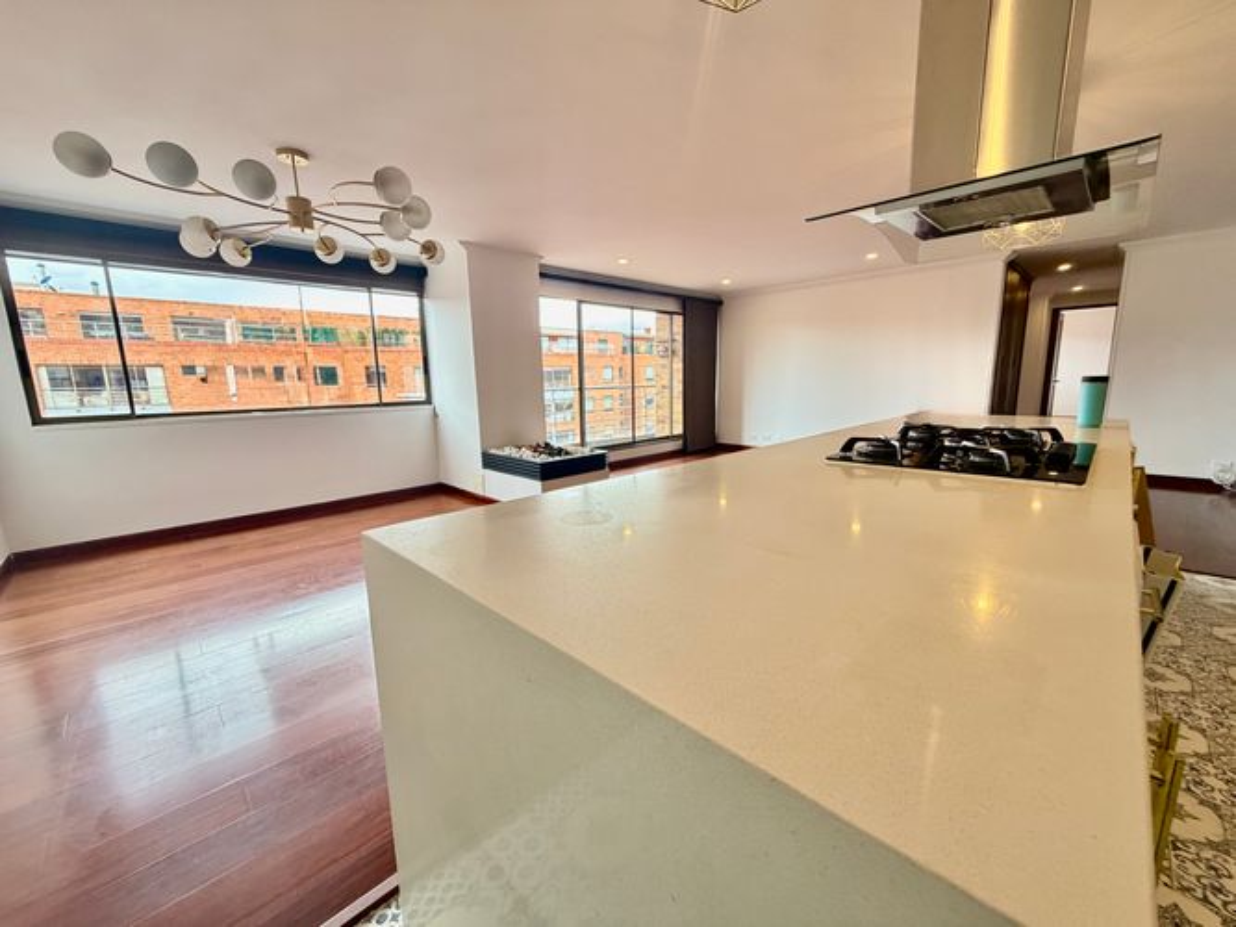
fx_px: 500
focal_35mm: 14
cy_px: 464
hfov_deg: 102.1
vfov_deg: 85.7
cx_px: 618
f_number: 2.2
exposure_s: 1/119
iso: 320
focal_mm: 2.22
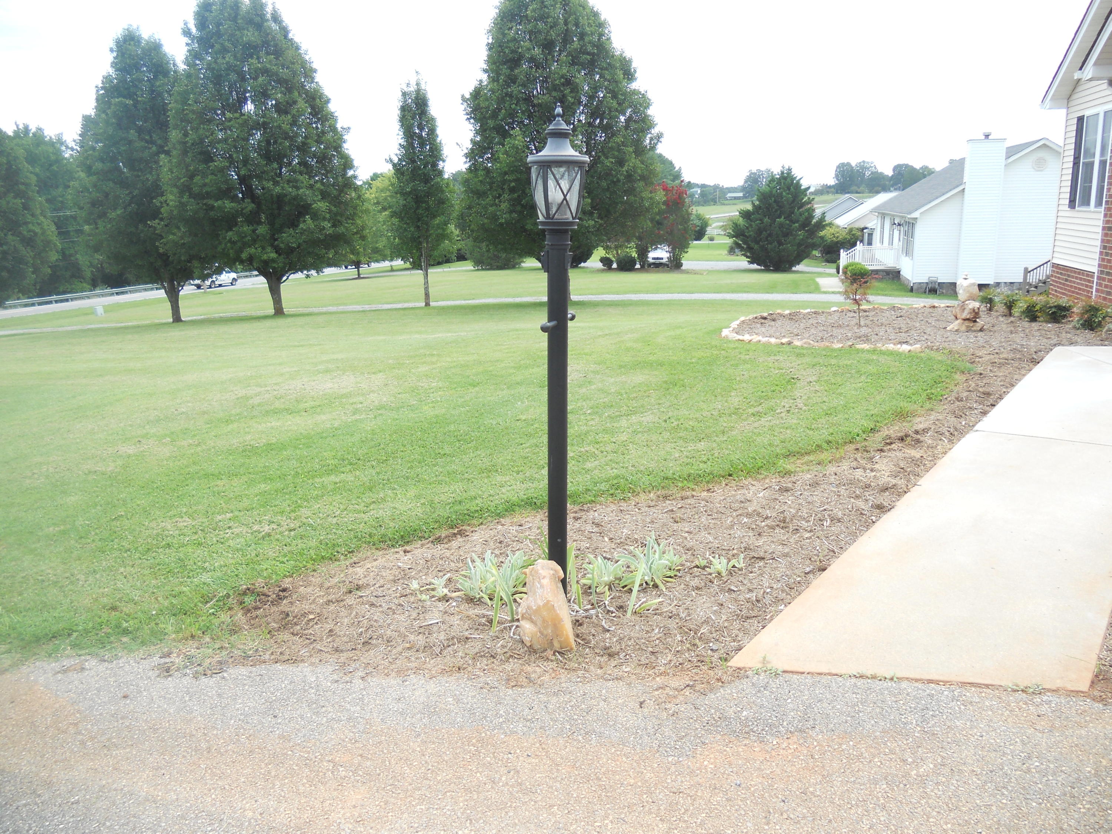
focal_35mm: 27
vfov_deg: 51.4
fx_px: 867
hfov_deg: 65.3
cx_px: 556
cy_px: 417
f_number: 3.2
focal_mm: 4.9
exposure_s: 1/320
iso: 80
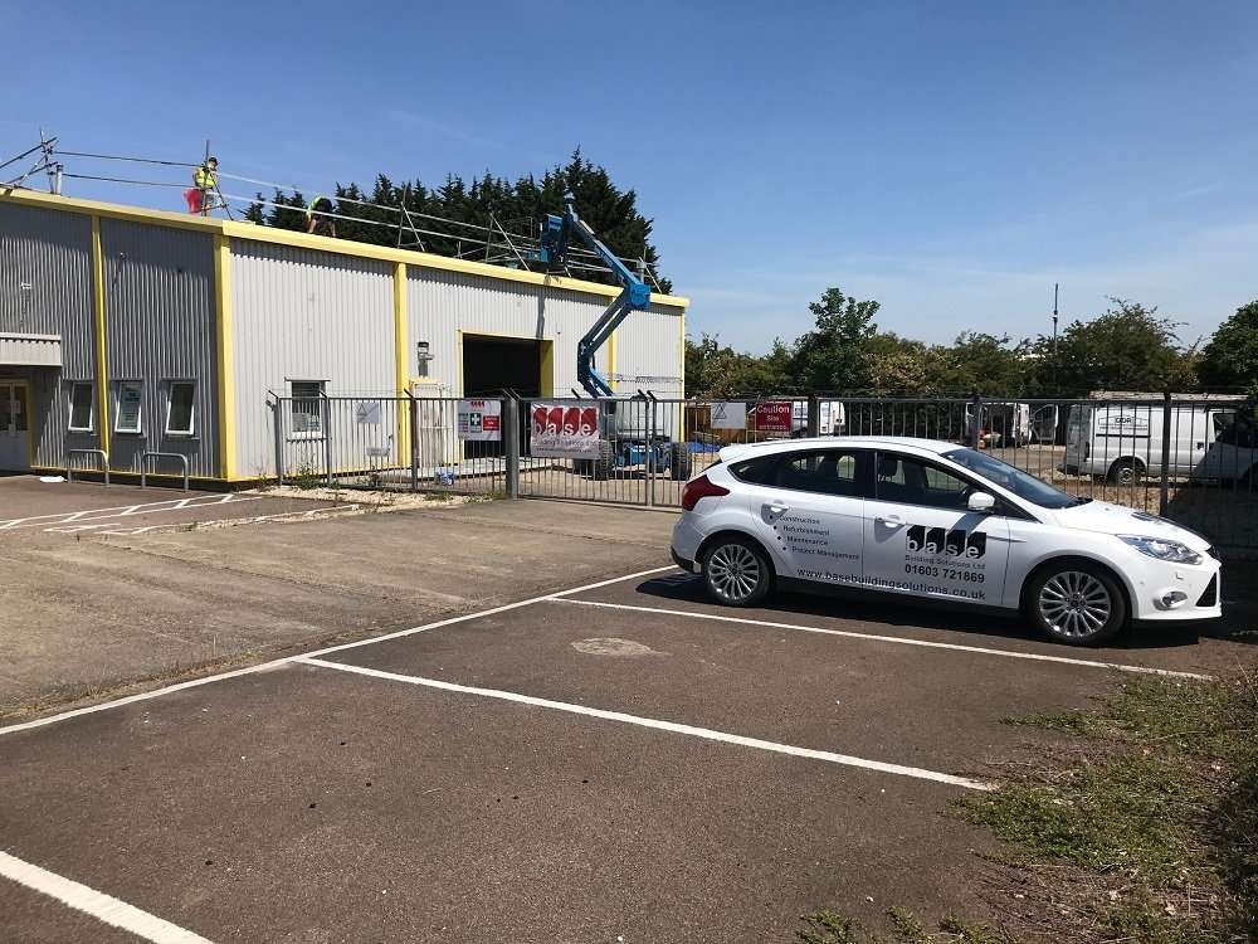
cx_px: 629
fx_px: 1018
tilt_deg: -3.3
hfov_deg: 63.4
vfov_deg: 49.7
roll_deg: -0.1
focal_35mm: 28
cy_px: 472
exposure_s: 1/3831
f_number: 1.8
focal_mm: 3.99
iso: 20
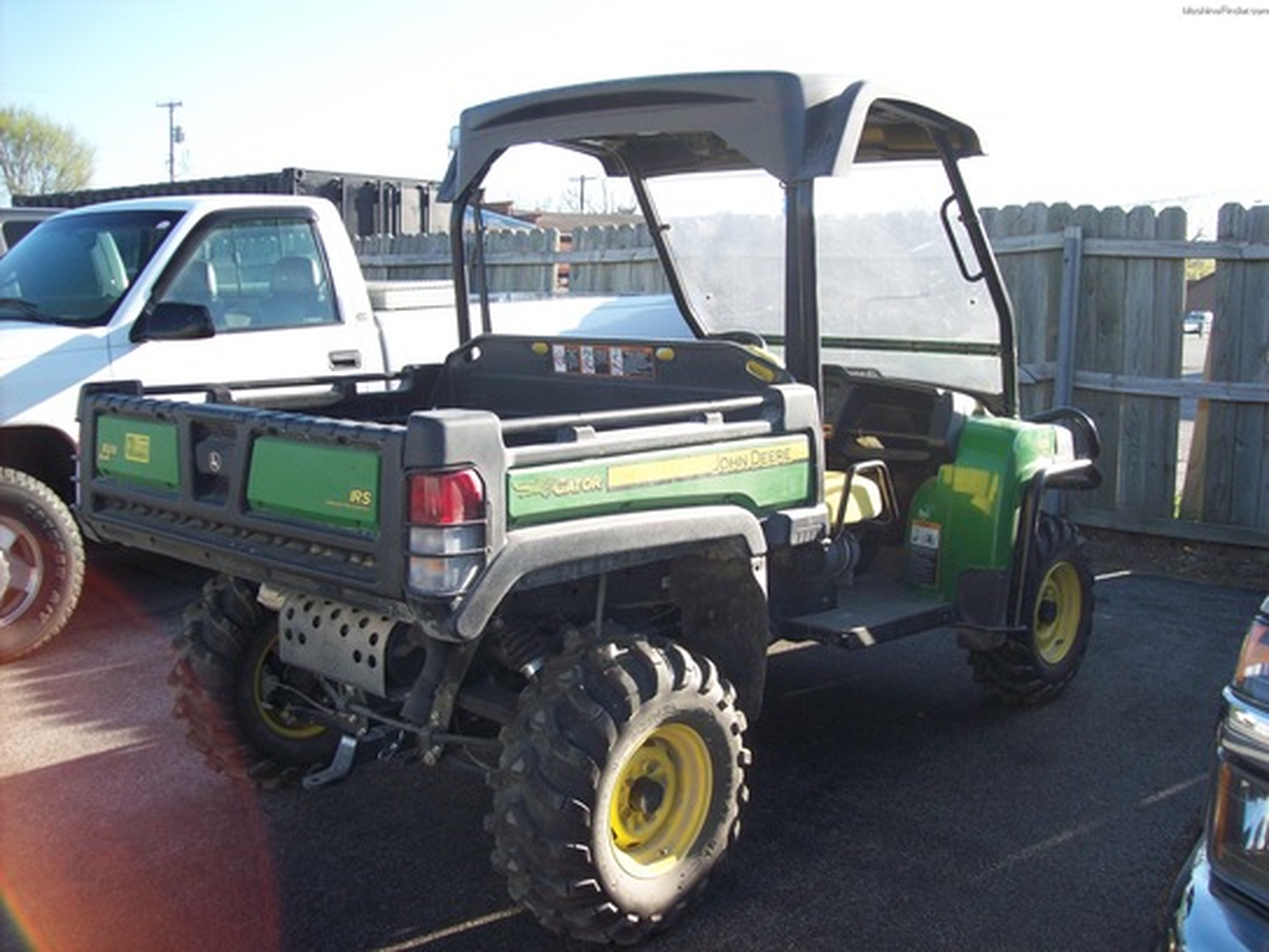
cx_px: 634
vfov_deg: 39.7
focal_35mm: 36
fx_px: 1320
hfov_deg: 51.4
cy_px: 476
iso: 80
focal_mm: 6
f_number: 2.7
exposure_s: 1/393
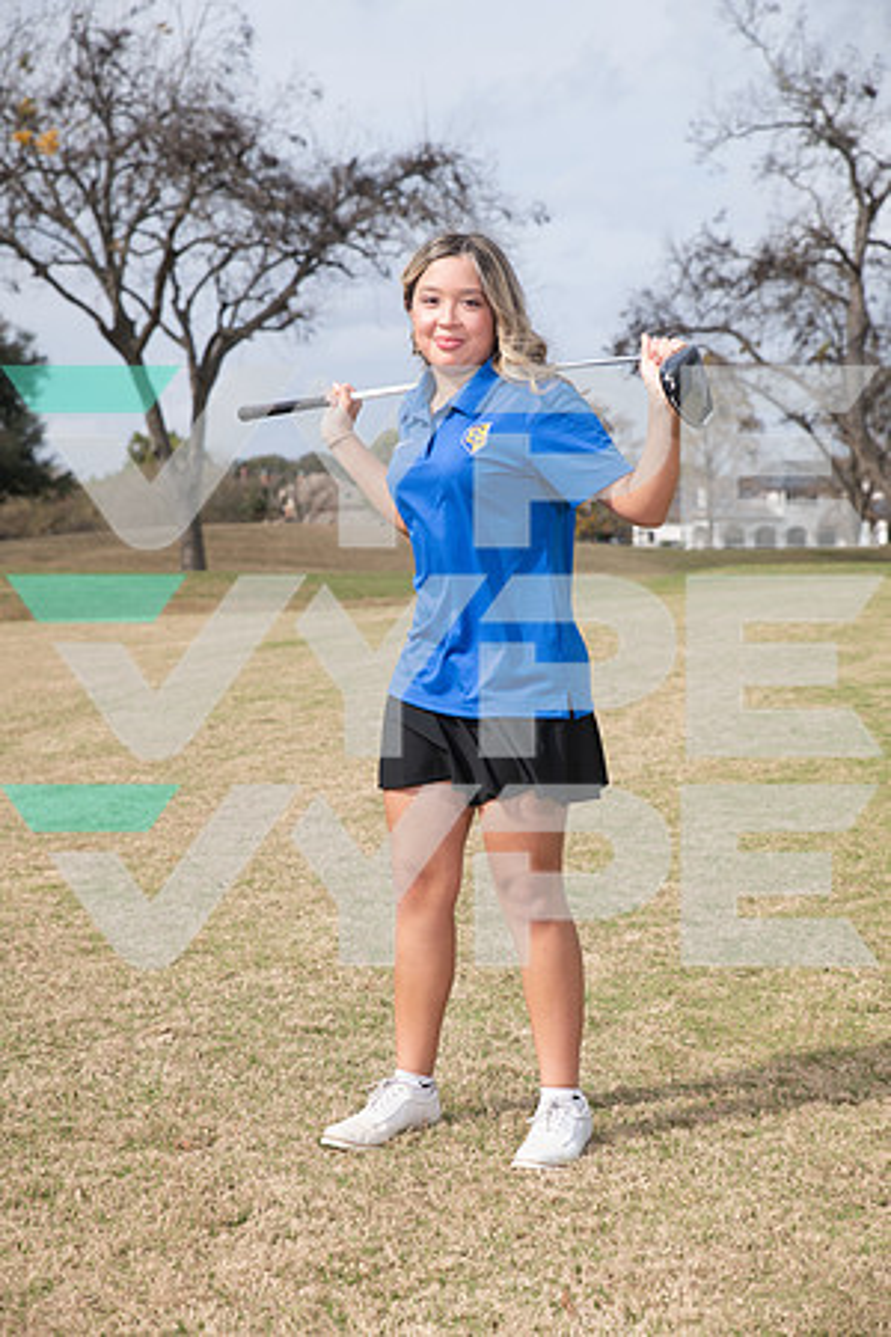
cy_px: 668
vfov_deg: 31.0
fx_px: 2413
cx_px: 446
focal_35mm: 65
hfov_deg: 20.9
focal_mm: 65
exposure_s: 1/400
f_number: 6.3
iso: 80
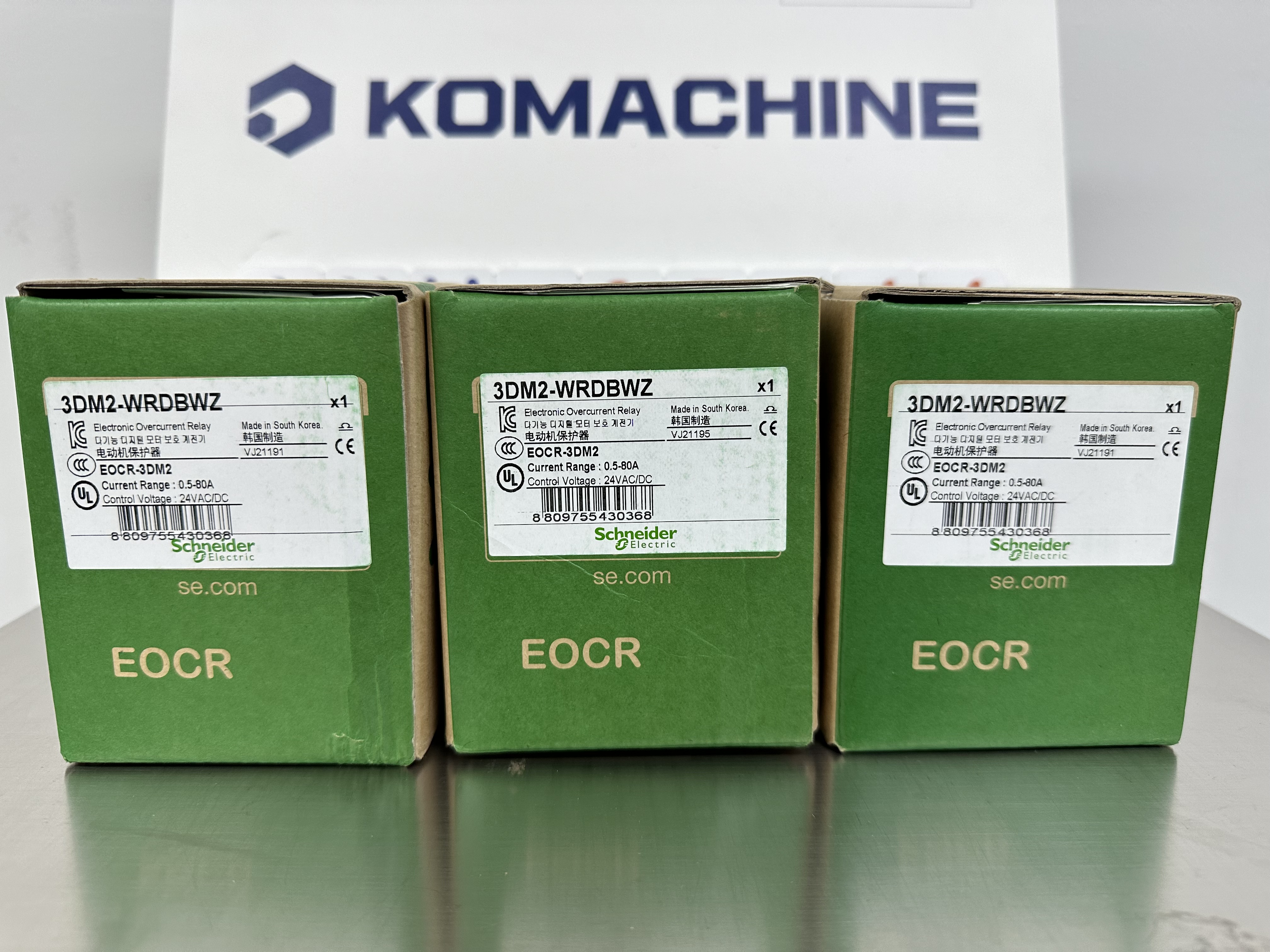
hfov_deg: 71.6
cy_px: 476
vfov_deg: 56.8
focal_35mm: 24
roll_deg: -0.7
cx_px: 635
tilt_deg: -12.2
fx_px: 881
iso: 125
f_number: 1.78
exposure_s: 1/120
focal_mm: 6.86
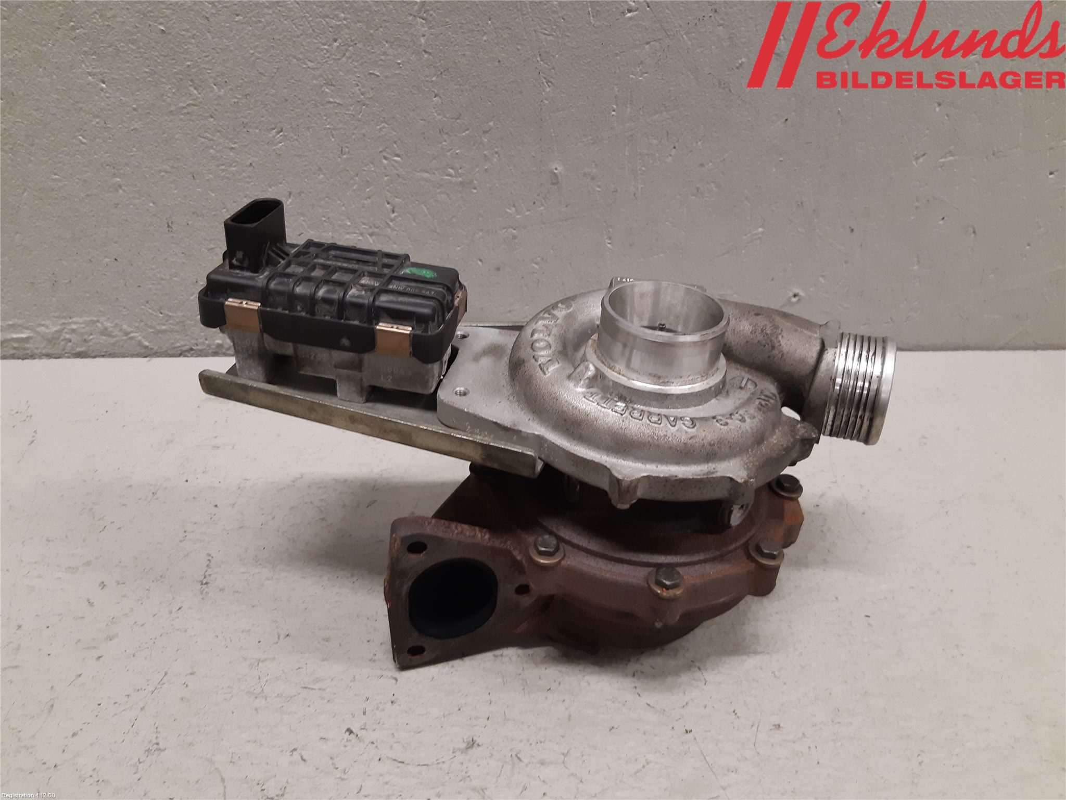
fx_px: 801
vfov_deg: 53.1
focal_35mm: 26
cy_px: 400
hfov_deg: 67.3
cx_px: 533
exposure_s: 1/50
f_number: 1.7
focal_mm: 3.93
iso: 160
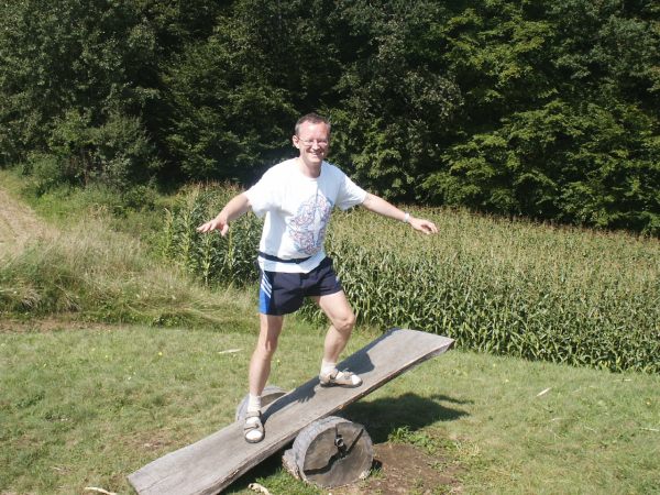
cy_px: 248
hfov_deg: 52.6
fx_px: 667
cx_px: 330
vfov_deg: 40.7
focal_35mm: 35
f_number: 6.7
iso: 64
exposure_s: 1/180
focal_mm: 7.18
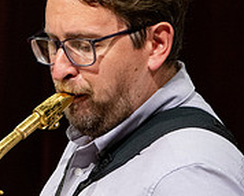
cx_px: 50
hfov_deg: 3.0
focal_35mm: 640
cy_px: 121
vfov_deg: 2.4
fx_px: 4629
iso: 2000
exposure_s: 1/160
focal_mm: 180
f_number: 5.6
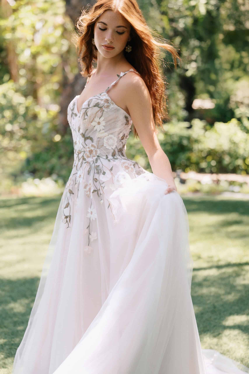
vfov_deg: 23.6
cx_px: 124
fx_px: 892
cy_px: 187
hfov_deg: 15.9
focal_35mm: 86
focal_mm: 86
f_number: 2.8
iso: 110
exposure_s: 1/250
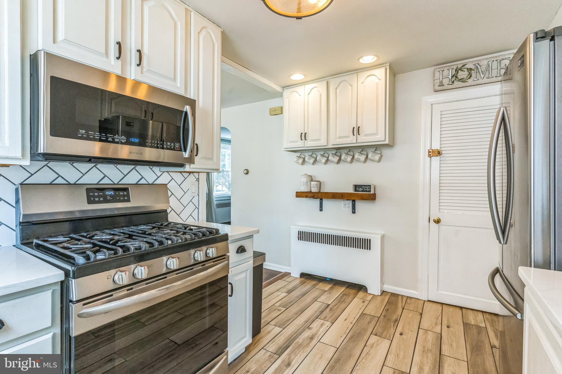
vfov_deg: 70.4
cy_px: 187
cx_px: 281
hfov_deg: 93.3
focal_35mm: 17
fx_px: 265
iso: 3200
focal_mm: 17
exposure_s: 1/100
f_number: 9
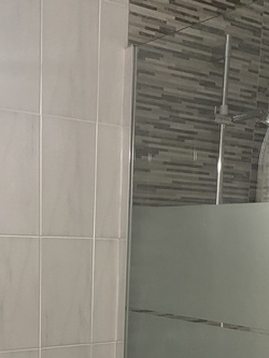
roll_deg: -0.8
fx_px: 621
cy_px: 372
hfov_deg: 24.4
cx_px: 99
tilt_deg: -12.1
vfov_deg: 29.6
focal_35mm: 60
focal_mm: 4.25
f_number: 1.8
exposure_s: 1/60
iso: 250
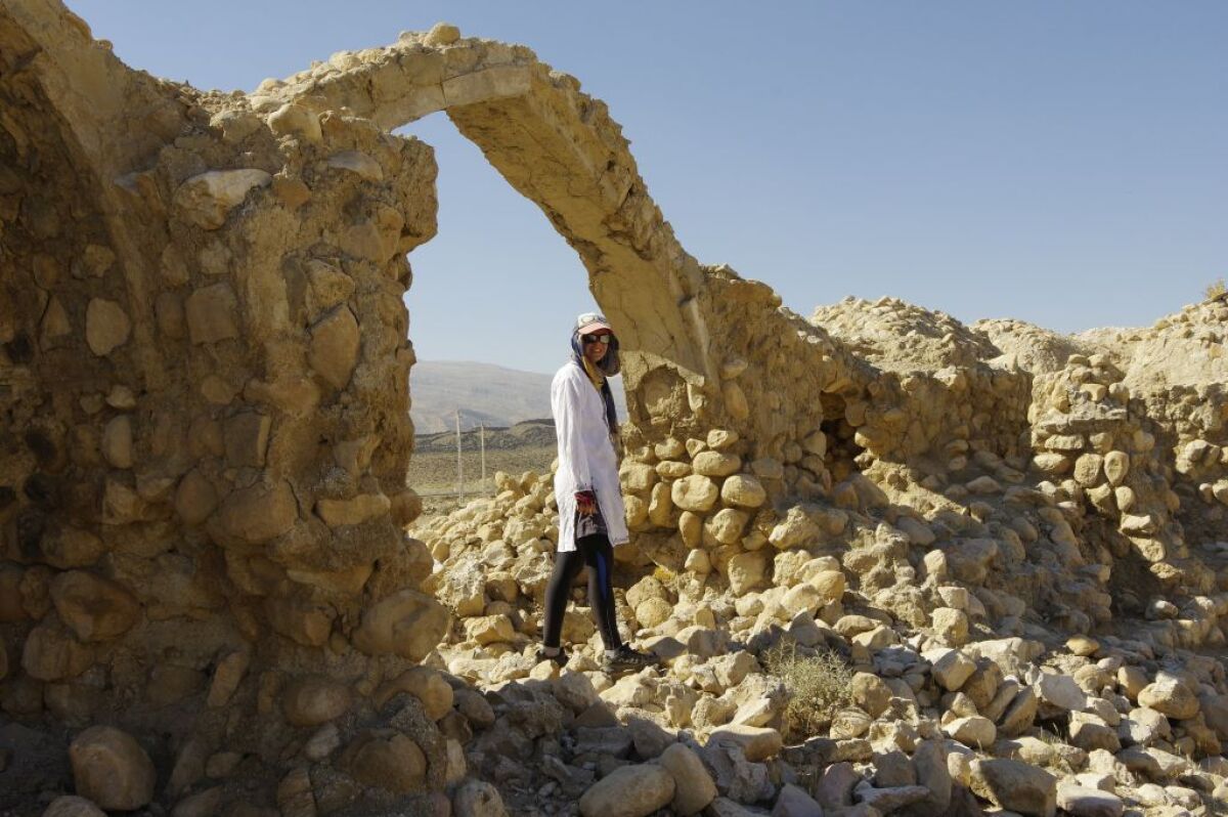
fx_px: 1431
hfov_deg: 46.4
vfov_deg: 31.8
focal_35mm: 42
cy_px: 408
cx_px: 614
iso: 400
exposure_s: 1/400
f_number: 14
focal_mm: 28
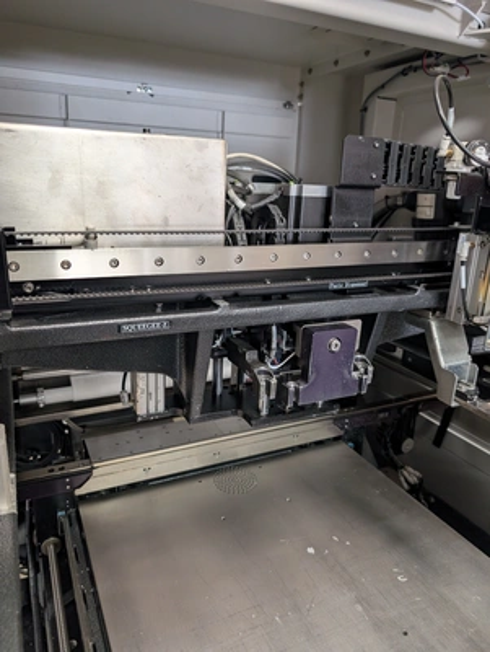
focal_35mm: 24
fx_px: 452
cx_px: 245
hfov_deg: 56.9
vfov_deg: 71.5
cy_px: 326
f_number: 1.68
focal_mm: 6.9
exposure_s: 1/120
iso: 612
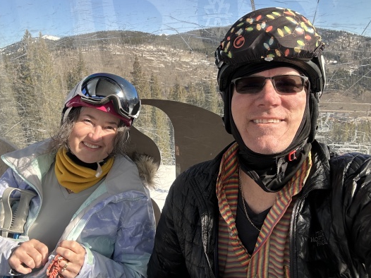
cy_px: 119
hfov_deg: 63.2
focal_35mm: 28
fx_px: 300
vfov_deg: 49.5
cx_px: 159
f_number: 1.9
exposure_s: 1/322
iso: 25
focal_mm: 2.69
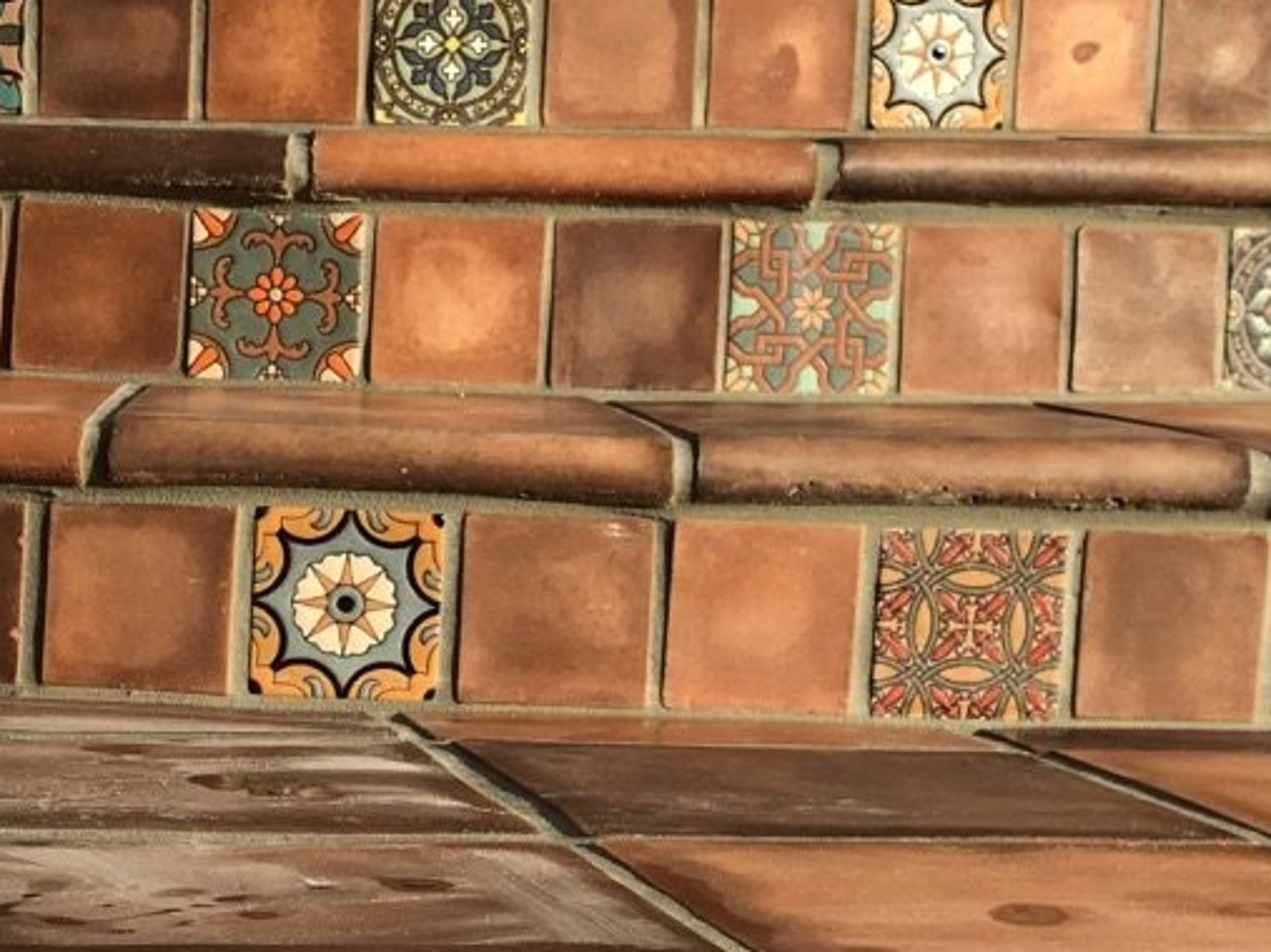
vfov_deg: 14.0
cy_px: 834
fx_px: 3854
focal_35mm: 105
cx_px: 50
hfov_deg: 18.3
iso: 16
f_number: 2.4
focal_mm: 6
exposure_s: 1/403
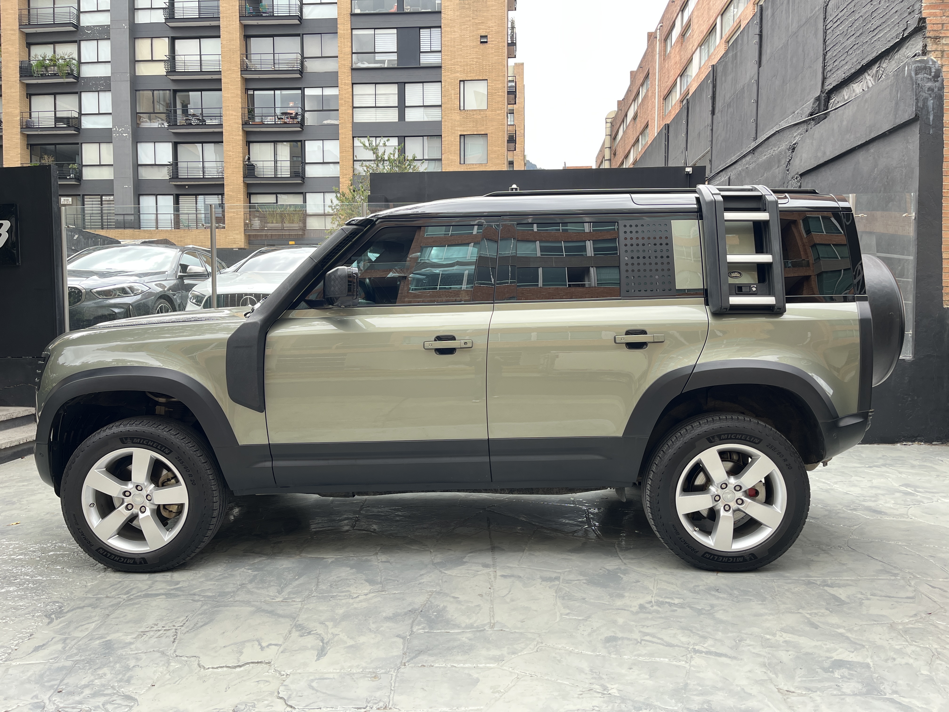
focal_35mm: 26
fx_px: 713
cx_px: 474
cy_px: 356
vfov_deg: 53.1
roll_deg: +0.2
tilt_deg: -4.0
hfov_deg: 67.3
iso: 50
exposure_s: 1/361
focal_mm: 5.1
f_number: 1.6
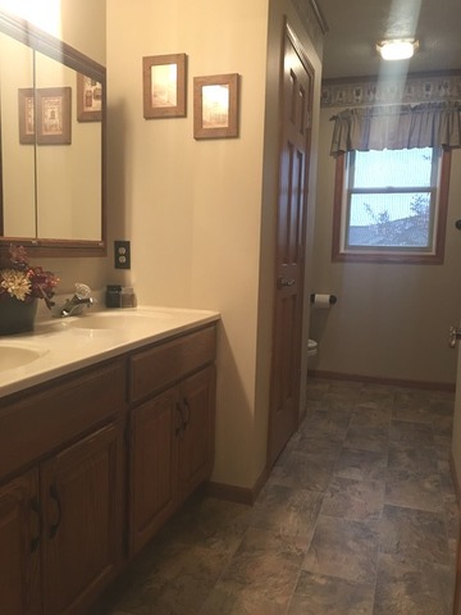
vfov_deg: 61.7
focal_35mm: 29
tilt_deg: -4.8
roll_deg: -1.5
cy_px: 308
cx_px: 230
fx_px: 515
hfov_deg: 48.2
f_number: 2.2
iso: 80
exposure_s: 1/15
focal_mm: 4.15
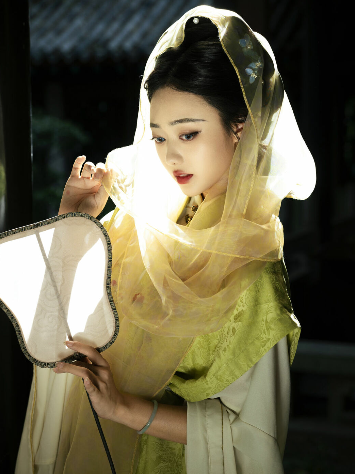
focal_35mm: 74
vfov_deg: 26.3
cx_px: 177
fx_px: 1012
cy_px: 248
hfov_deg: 19.9
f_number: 4
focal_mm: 68
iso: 125
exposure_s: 1/160
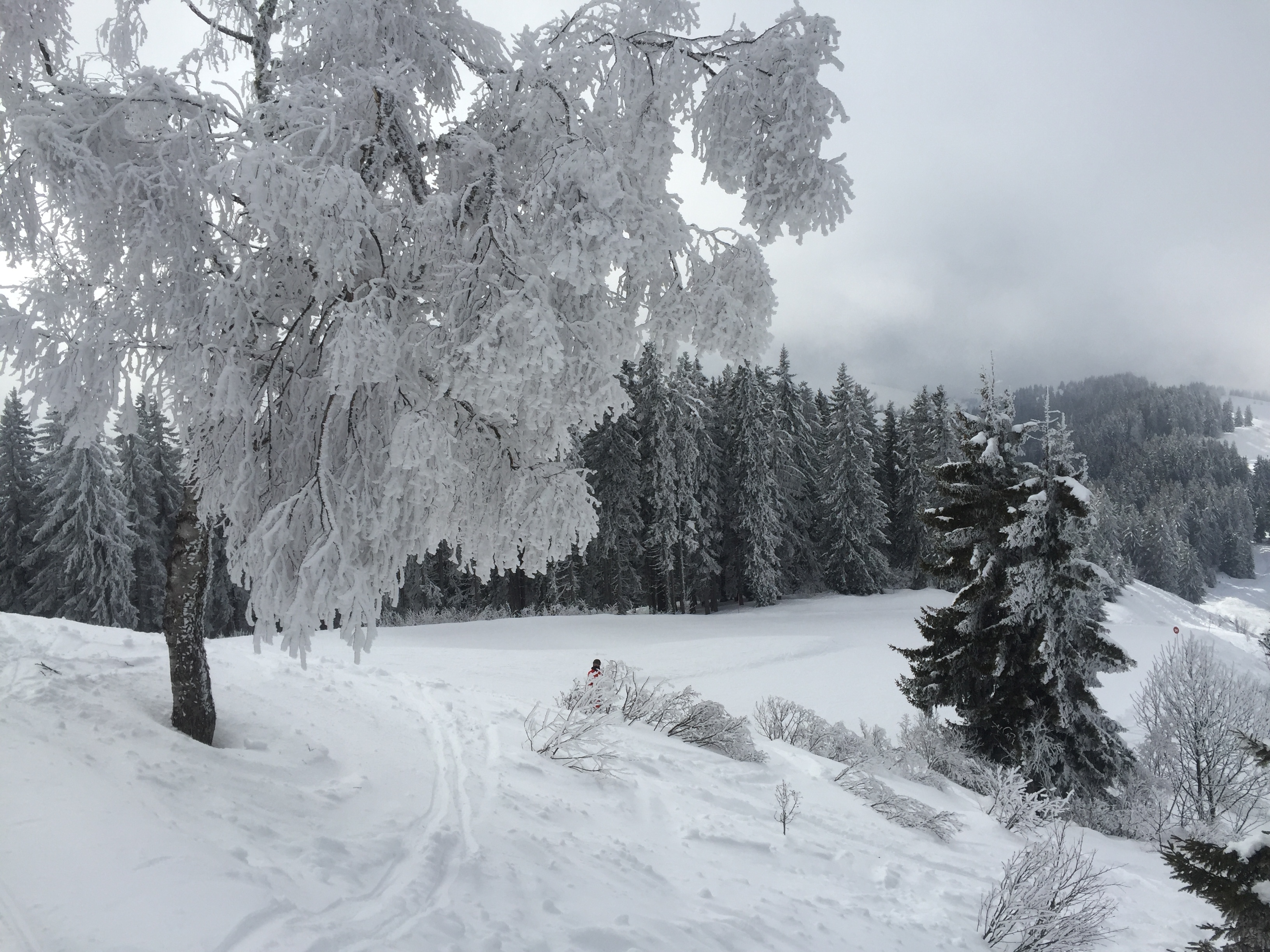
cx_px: 635
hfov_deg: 61.7
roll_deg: +2.9
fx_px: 1064
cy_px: 476
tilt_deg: -2.7
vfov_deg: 48.2
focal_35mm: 29
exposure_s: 1/4950
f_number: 2.2
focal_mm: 4.15
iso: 32
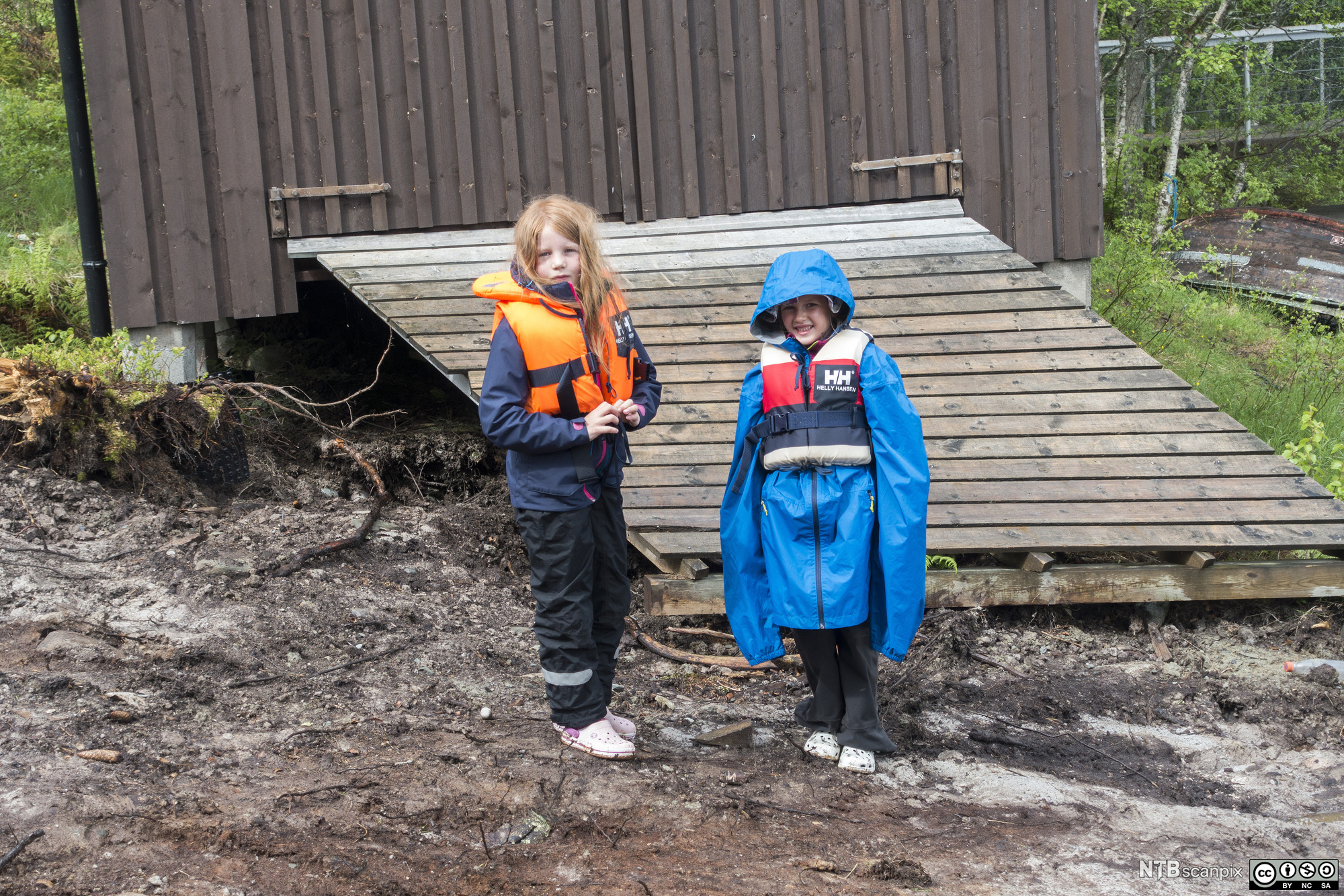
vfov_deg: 23.8
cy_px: 448
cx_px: 672
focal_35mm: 57
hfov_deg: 35.1
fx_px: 2128
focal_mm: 21.01
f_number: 4
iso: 125
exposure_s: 1/250
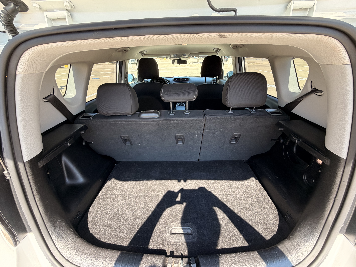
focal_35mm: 14
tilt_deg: -29.7
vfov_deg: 85.7
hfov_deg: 102.1
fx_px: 144
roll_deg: +1.0
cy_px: 134
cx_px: 178
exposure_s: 1/133
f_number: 2.2
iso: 64
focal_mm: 2.22
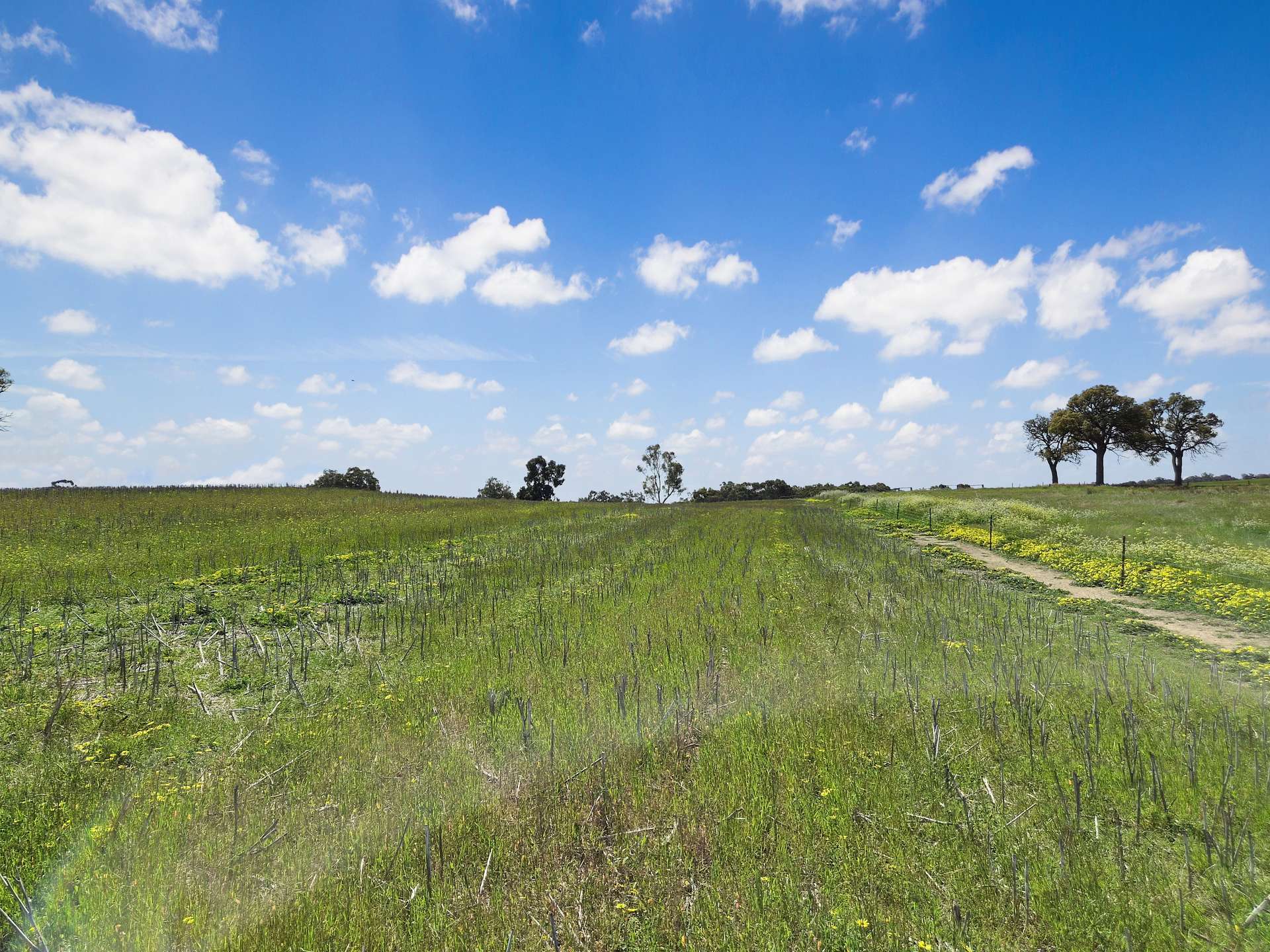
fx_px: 844
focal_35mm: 23
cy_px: 476
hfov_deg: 73.9
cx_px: 635
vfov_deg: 58.9
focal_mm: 5.4
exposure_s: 1/6064
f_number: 1.8
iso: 50
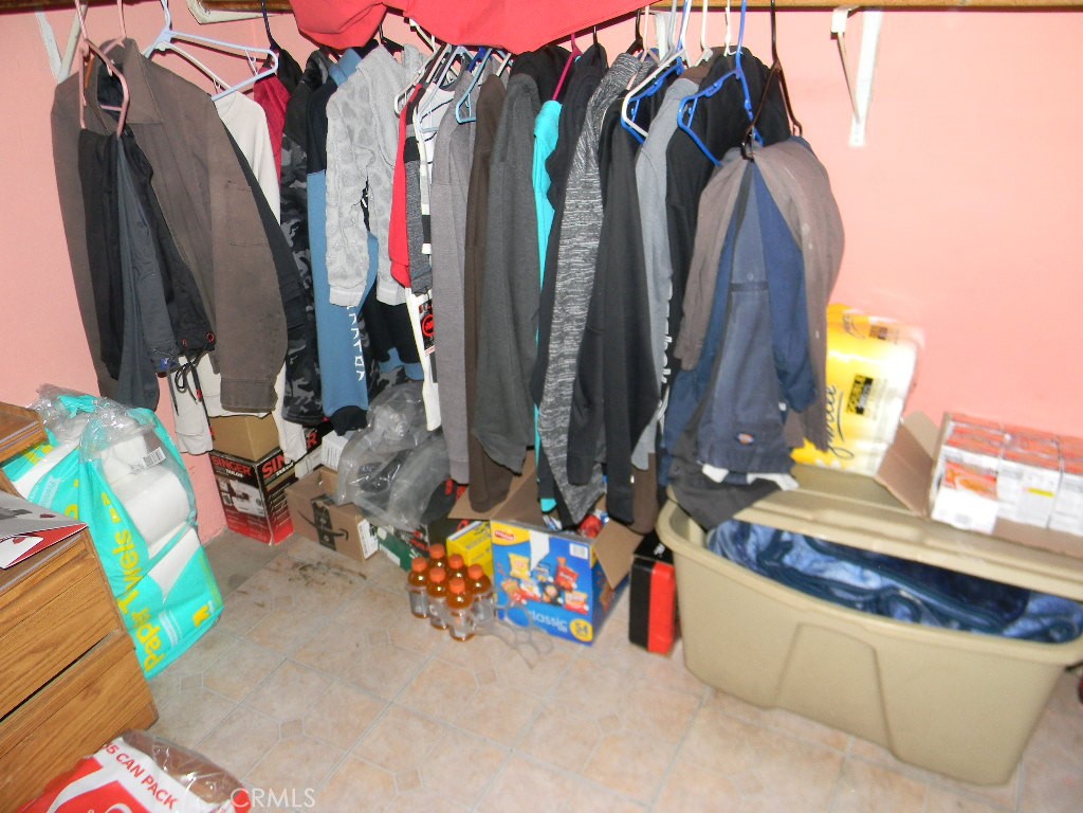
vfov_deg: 49.7
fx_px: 876
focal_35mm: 28
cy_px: 406
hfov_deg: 63.4
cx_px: 542
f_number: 3.5
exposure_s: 1/26
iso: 200
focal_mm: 5
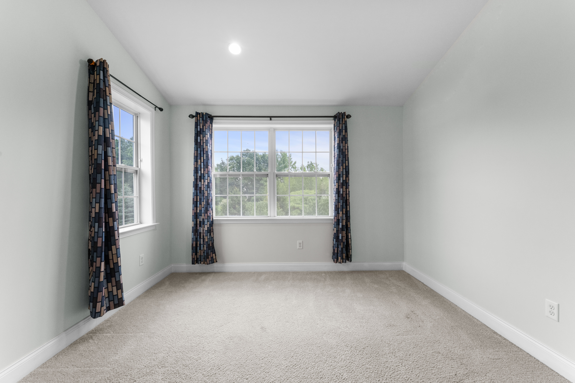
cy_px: 192
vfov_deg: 78.5
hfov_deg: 101.5
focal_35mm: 15
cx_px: 288
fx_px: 235
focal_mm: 14.7
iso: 3200
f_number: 11
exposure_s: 1/30
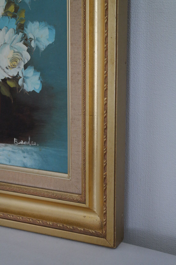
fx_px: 506
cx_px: 88
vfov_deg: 29.2
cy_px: 132
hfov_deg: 19.7
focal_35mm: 69
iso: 1600
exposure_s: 1/30
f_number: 5.6
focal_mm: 45
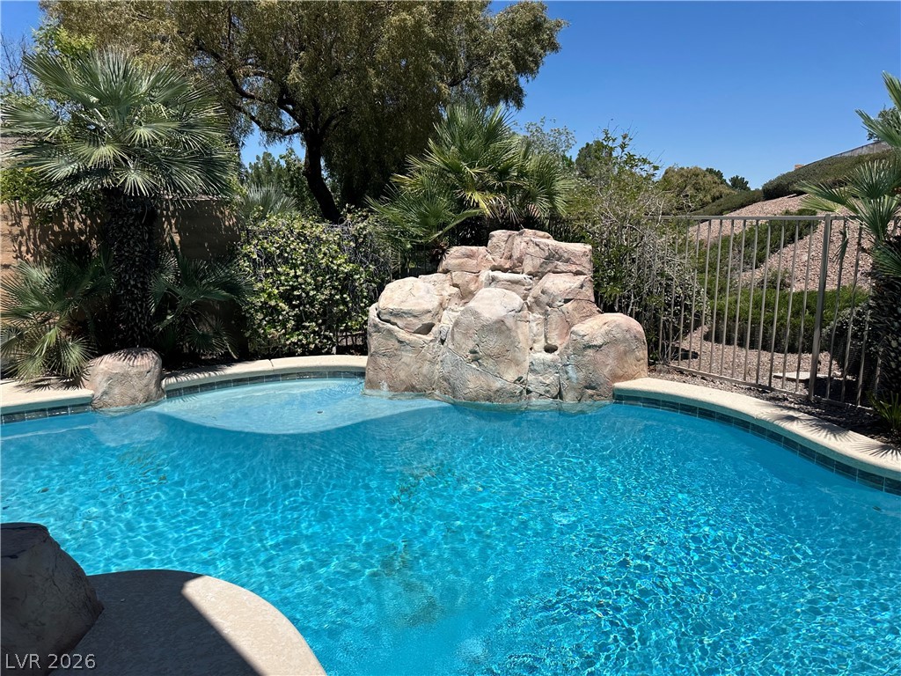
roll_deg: -0.5
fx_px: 625
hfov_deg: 71.6
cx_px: 450
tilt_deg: -10.0
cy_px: 338
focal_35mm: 24
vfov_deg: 56.8
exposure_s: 1/8929
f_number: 1.78
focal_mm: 6.86
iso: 80
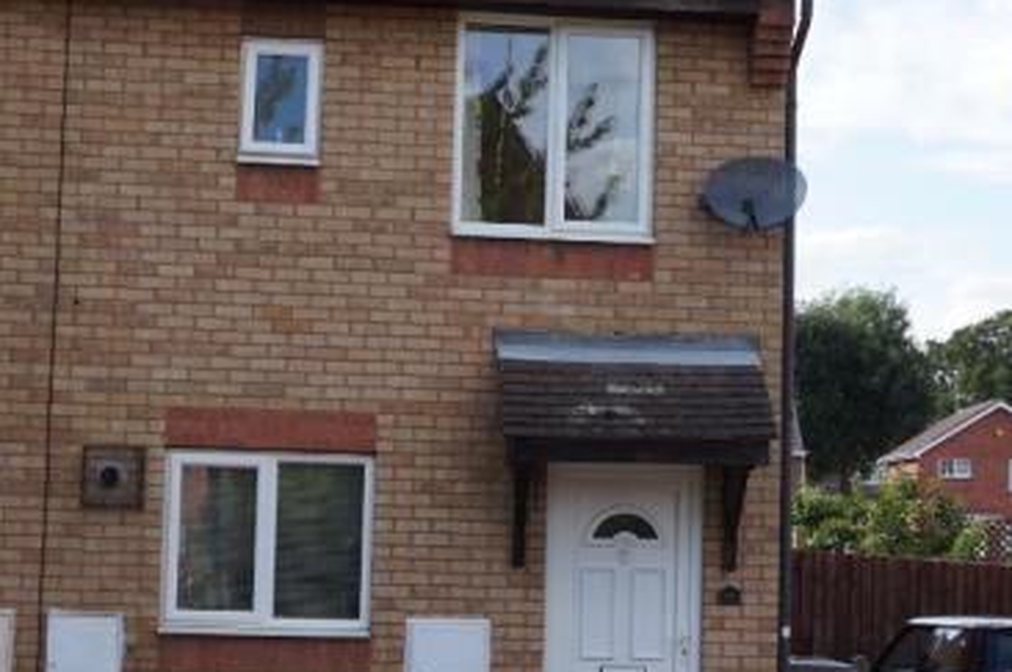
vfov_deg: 20.5
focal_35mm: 66
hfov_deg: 30.5
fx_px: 1853
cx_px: 564
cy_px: 387
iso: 160
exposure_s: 1/100
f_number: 10
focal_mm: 26
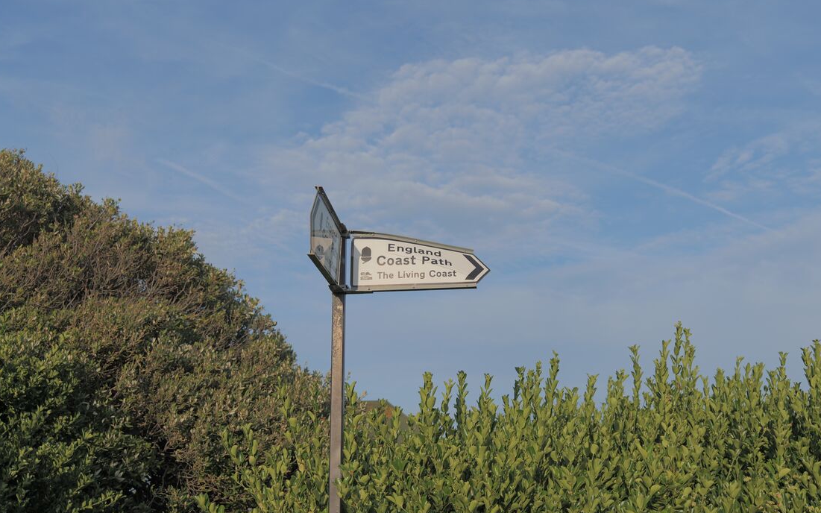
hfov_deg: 49.2
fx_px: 895
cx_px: 446
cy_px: 221
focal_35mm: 40
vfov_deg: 31.9
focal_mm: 32
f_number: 4.3
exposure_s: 1/1000
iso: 100
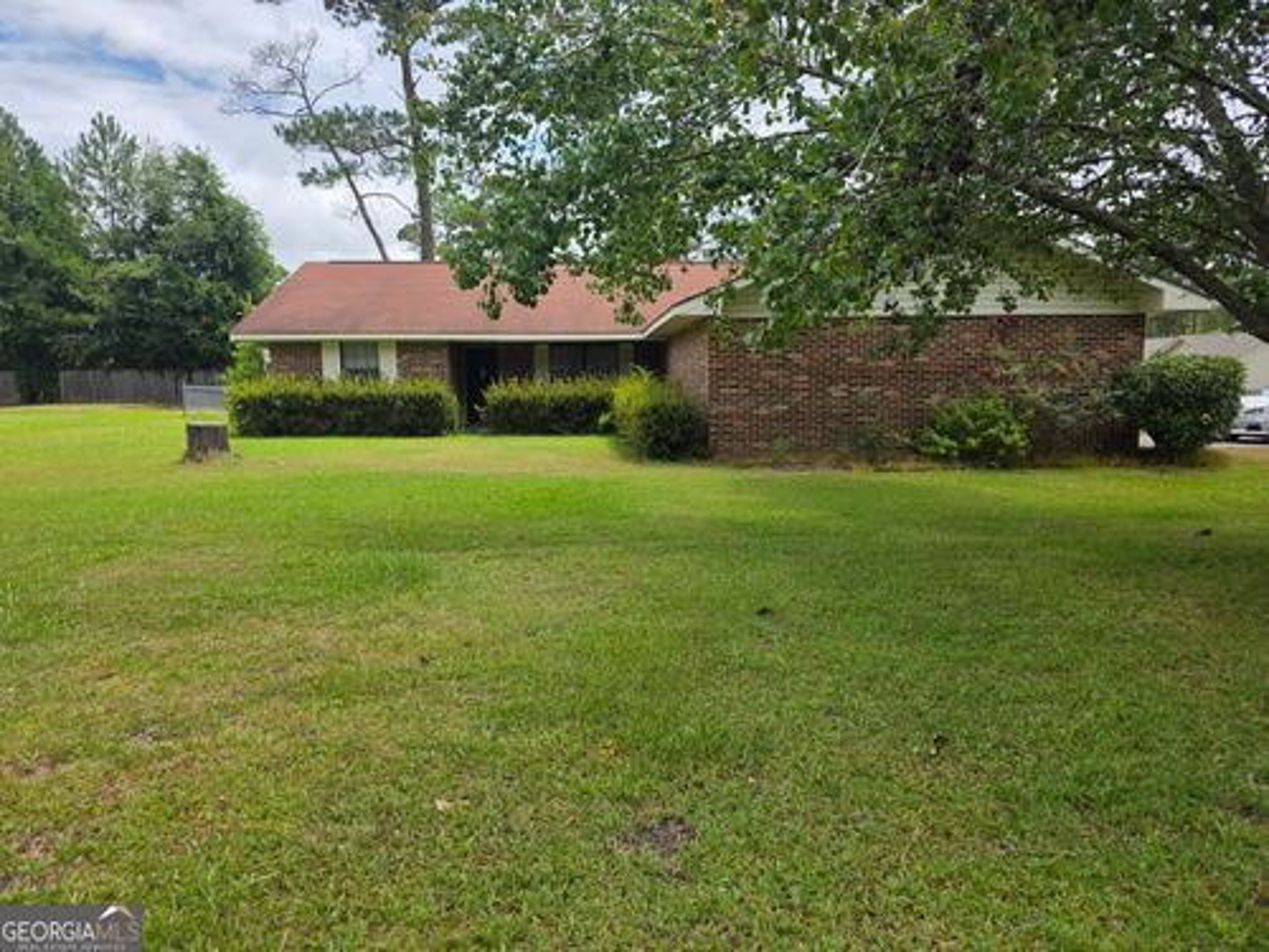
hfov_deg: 73.9
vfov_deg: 58.9
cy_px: 476
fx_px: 843
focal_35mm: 23
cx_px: 634
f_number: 1.7
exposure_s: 1/4237
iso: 80
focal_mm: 6.3
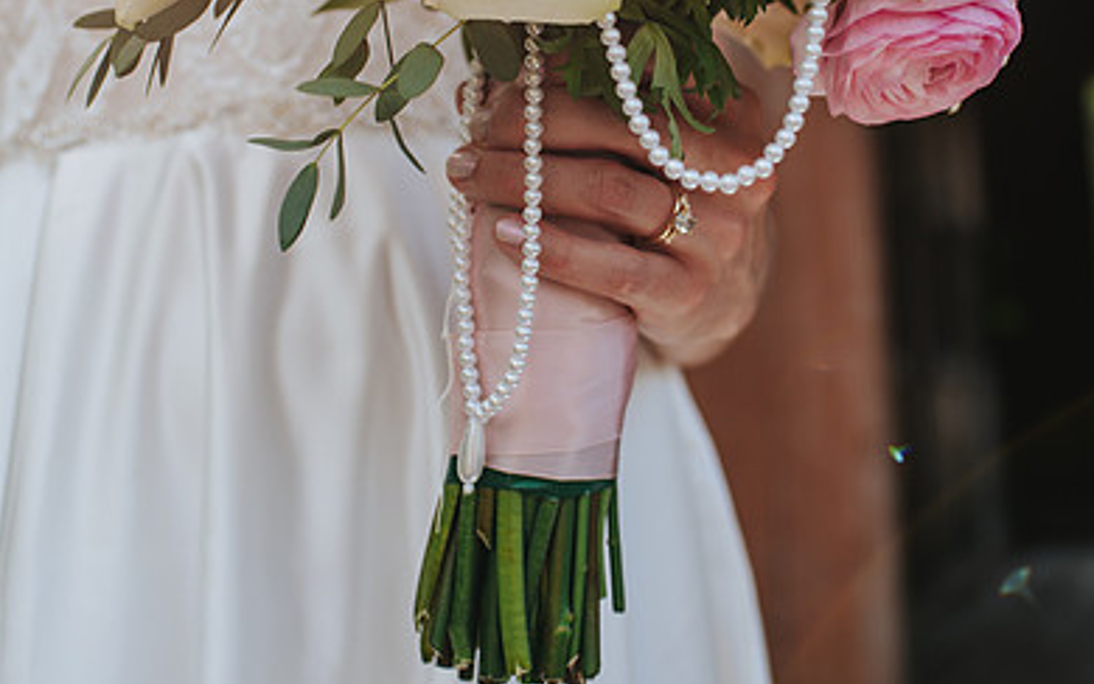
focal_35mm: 53
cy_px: 153
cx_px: 631
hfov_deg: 38.1
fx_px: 1581
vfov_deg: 24.1
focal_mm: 35
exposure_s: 1/250
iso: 100
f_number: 3.2
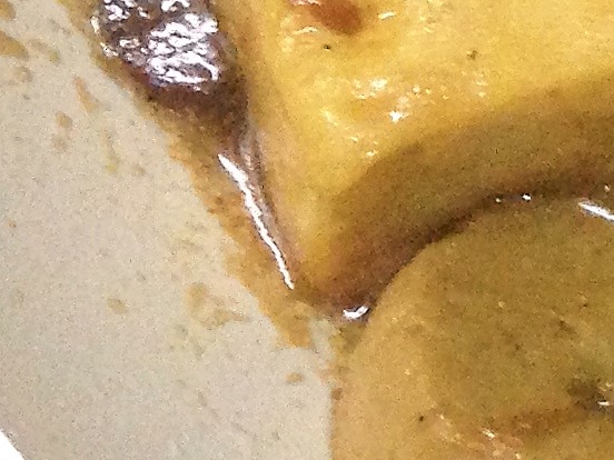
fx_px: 3459
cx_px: 1415
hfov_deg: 9.2
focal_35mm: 195
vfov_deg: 7.3
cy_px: -476
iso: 320
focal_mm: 4.12
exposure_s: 1/20
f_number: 2.4
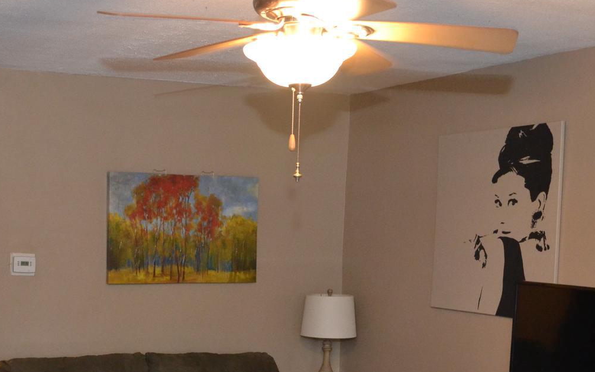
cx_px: 201
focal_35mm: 56
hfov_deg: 35.9
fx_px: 908
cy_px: 320
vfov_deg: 22.7
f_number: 3.5
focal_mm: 18
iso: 1600
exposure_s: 1/60
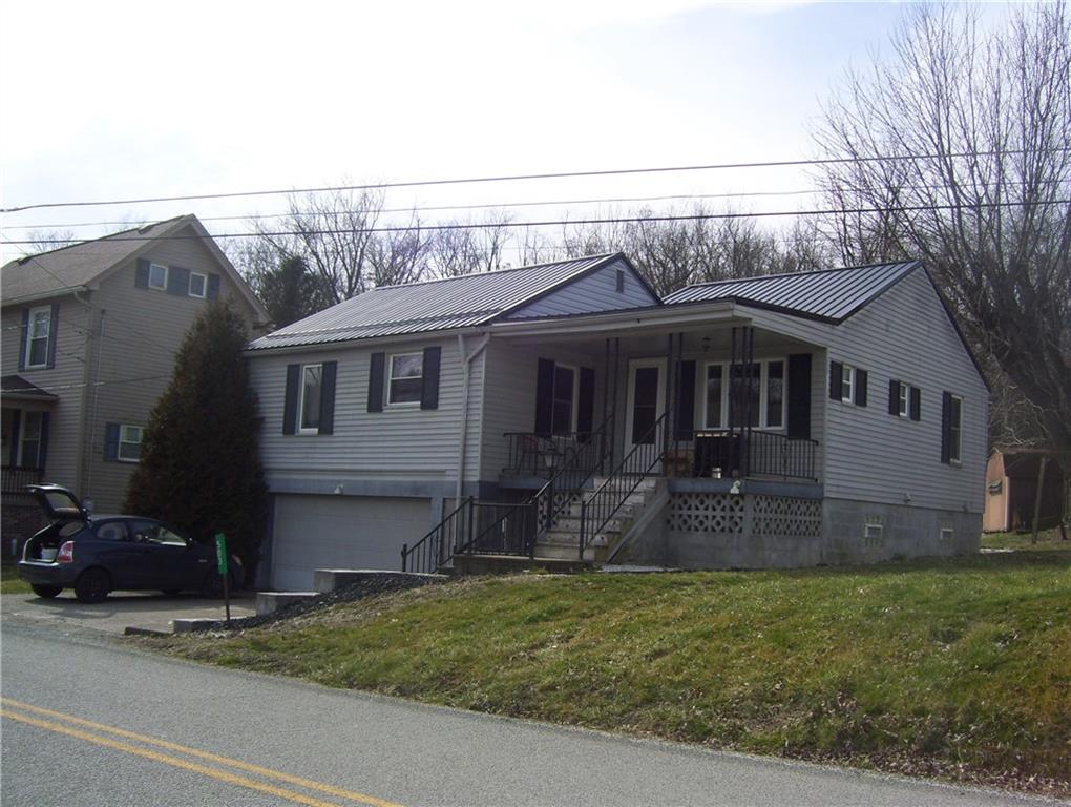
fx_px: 1115
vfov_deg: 39.7
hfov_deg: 51.3
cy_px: 404
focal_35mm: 36
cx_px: 536
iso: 80
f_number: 4.8
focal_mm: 6
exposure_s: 1/500
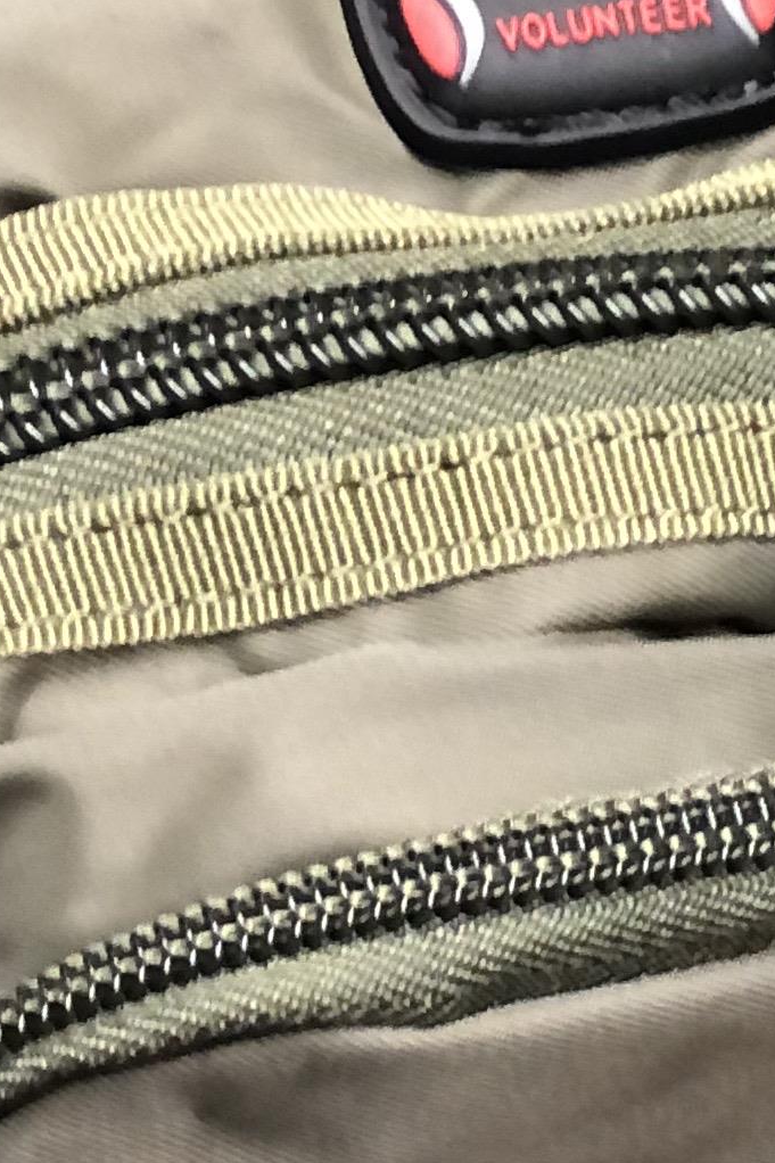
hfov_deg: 5.9
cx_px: 633
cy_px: 1874
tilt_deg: -52.7
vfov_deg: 8.6
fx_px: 7558
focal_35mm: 234
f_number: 2.8
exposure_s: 1/33
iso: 80
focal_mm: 6.6
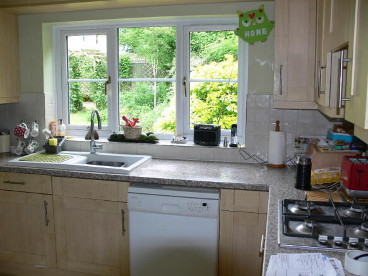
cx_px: 184
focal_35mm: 35
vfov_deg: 40.7
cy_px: 138
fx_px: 372
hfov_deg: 52.6
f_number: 2.8
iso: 80
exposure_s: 1/50
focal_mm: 7.4
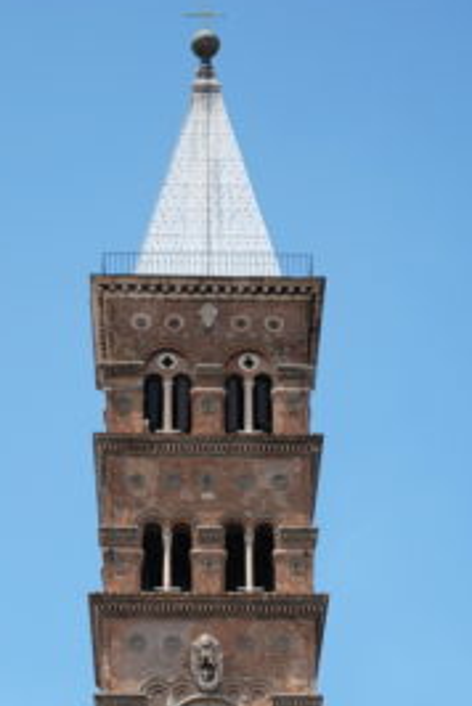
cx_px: 243
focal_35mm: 124
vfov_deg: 16.3
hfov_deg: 11.1
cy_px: 608
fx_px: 2432
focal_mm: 44
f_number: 4.5
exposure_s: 1/500
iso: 100
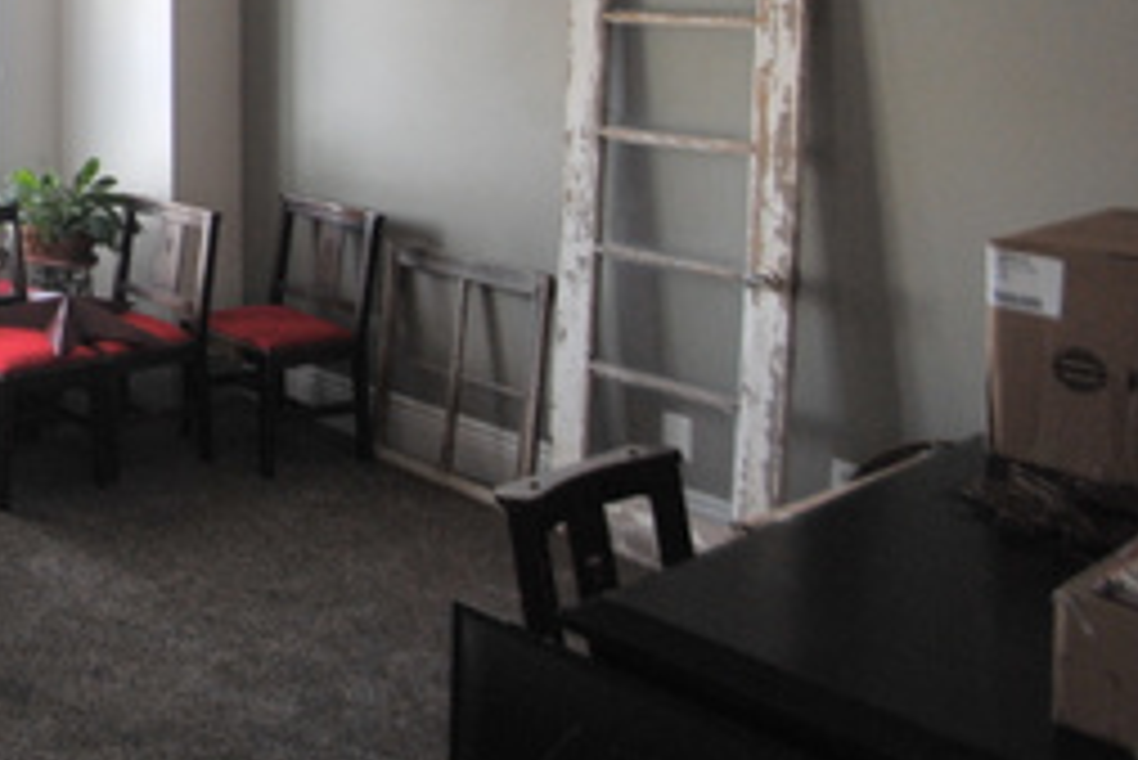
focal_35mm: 38
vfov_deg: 32.0
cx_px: -261
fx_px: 1202
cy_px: -22
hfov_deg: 37.1
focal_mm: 10
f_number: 3.5
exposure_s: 1/40
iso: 200
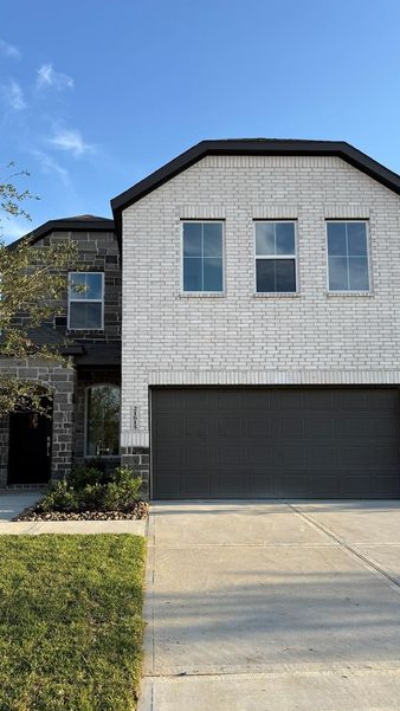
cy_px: 378
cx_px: 173
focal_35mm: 29
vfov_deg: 66.0
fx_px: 547
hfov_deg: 40.1
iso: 80
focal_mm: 6.76
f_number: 1.78
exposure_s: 1/1855
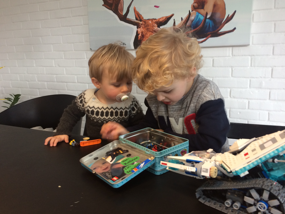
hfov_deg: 61.7
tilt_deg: -13.9
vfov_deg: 48.2
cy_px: 107
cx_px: 142
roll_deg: -2.2
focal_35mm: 29
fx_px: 239
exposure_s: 1/33
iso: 100
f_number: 2.2
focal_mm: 4.15
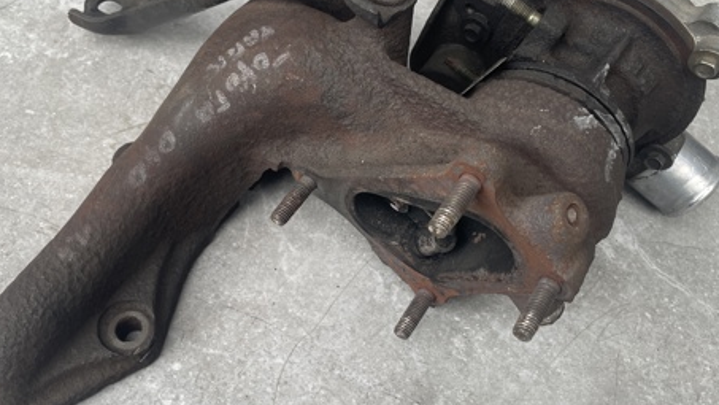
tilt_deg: -57.3
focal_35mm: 40
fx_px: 763
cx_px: 313
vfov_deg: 29.7
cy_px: 191
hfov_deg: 50.3
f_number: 1.6
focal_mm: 4.2
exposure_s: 1/121
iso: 32
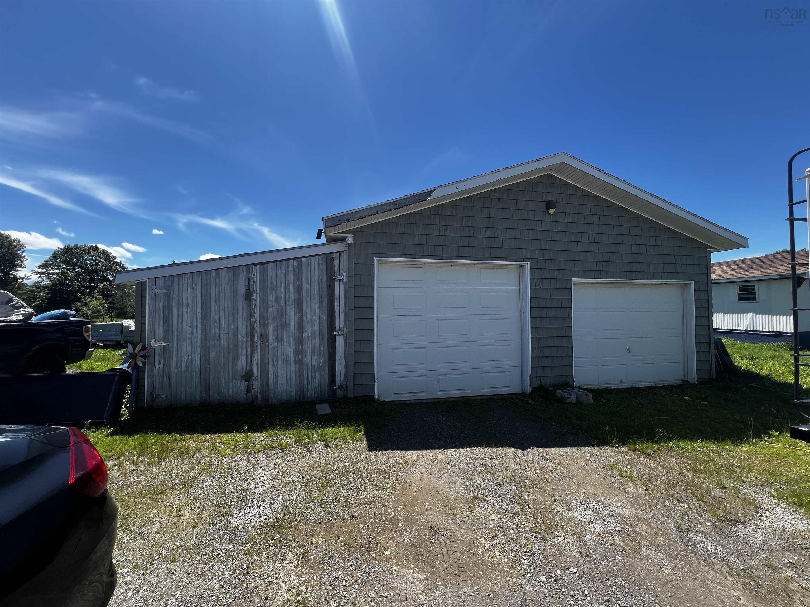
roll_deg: -0.1
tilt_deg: +0.9
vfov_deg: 89.9
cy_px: 304
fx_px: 304
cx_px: 405
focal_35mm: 13
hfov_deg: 106.2
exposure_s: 1/809
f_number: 1.8
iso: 32
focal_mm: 1.57
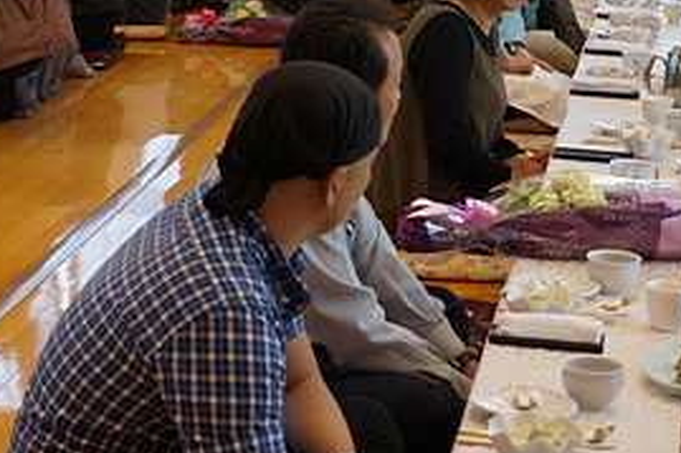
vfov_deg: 11.7
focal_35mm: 117
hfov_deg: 17.5
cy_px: 120
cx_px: 281
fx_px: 2212
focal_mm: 30
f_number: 4
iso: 640
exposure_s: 1/160
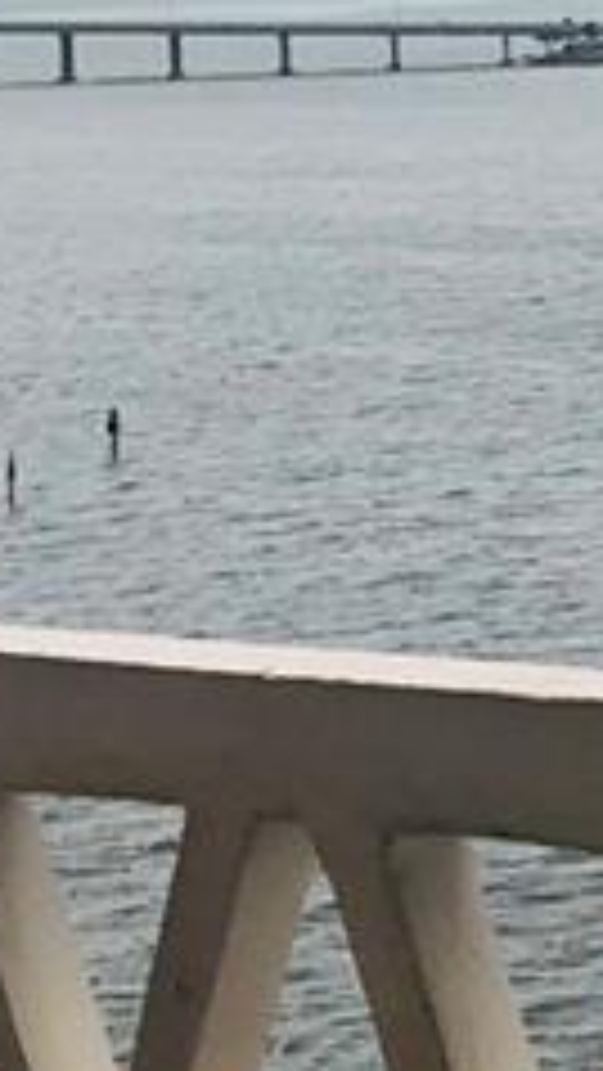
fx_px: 4374
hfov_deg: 7.9
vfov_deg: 14.0
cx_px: 14
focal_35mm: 154
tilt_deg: -4.9
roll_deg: +1.7
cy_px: 450
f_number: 1.8
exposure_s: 1/6897
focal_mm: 4
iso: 25
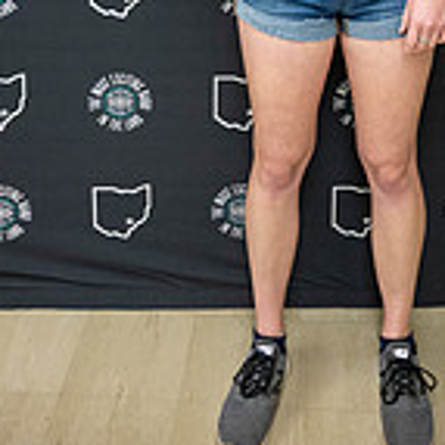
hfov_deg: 26.6
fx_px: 931
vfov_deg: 21.7
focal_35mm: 64
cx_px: 324
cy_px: -252
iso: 1250
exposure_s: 1/60
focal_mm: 24
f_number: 4
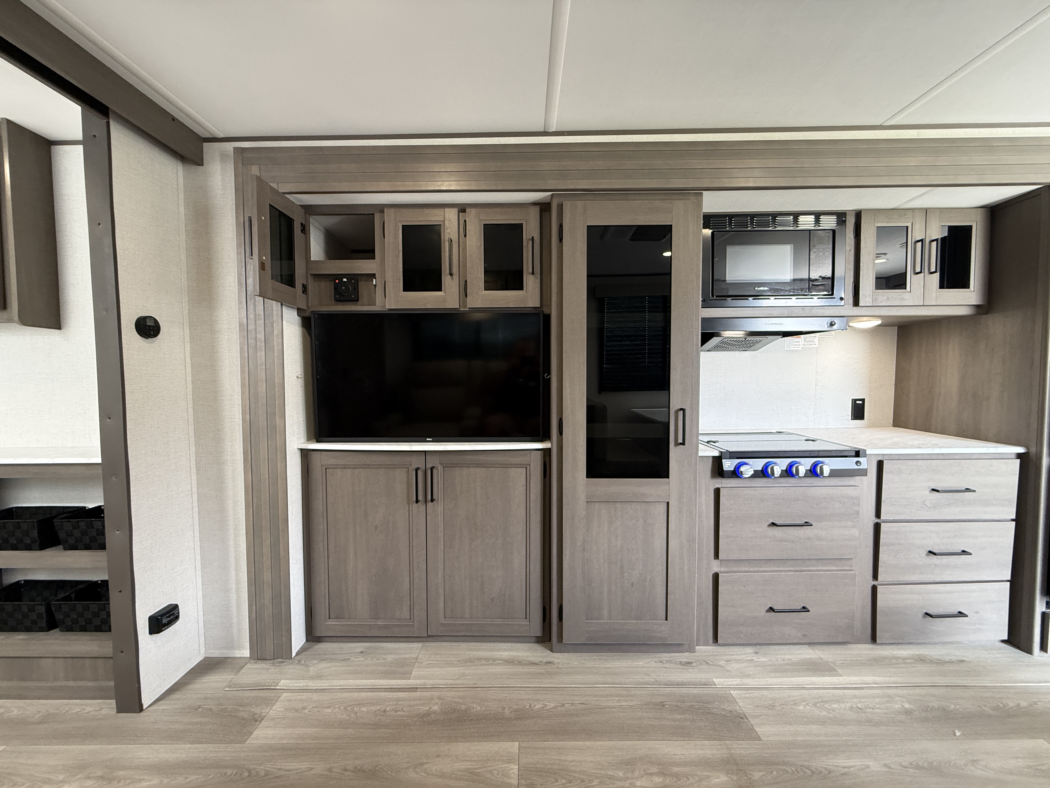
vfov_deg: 85.7
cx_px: 525
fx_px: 425
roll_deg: -0.5
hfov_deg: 102.1
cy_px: 394
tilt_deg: -3.0
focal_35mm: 14
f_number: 2.2
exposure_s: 1/60
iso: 400
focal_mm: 2.22
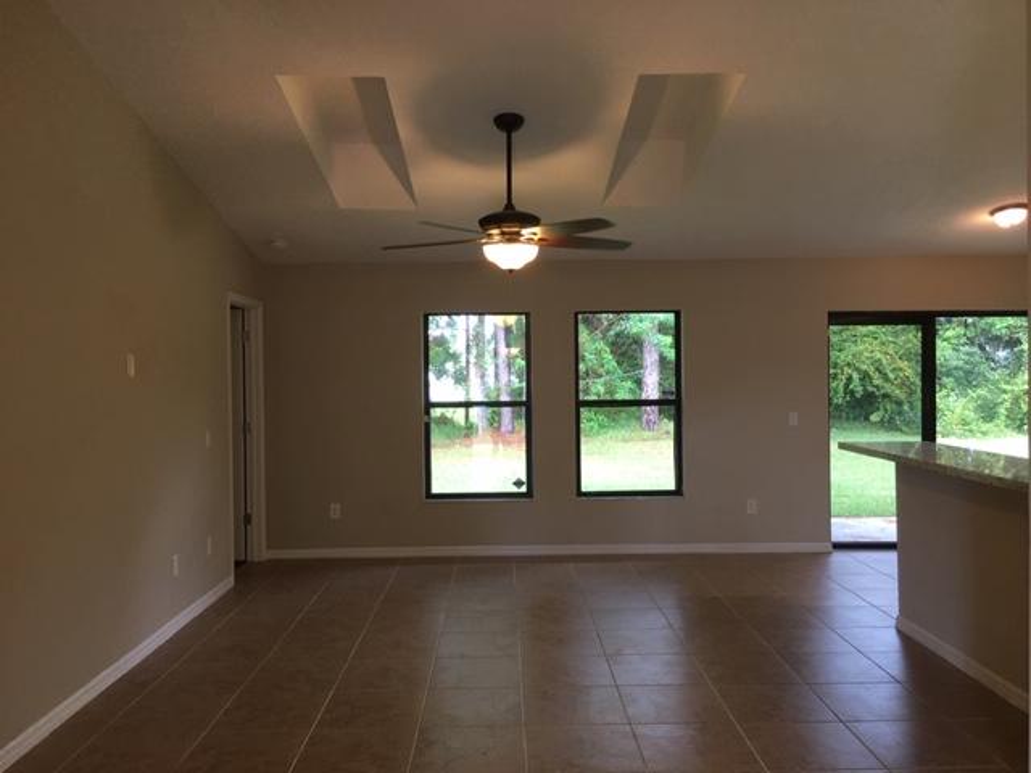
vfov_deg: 48.2
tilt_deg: +0.2
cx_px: 516
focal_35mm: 29
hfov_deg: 61.7
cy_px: 386
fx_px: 864
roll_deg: +0.7
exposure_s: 1/30
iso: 40
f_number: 2.2
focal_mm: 4.15
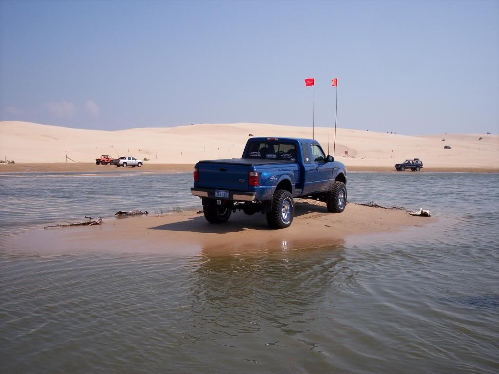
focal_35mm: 39
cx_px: 250
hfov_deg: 47.9
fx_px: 562
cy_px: 187
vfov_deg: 36.8
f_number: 5.6
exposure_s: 1/750
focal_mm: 8
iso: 100
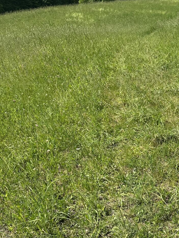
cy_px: 147
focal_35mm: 51
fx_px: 352
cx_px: 166
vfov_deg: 37.3
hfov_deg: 27.4
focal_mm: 6.86
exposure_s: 1/3058
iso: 80
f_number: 1.78
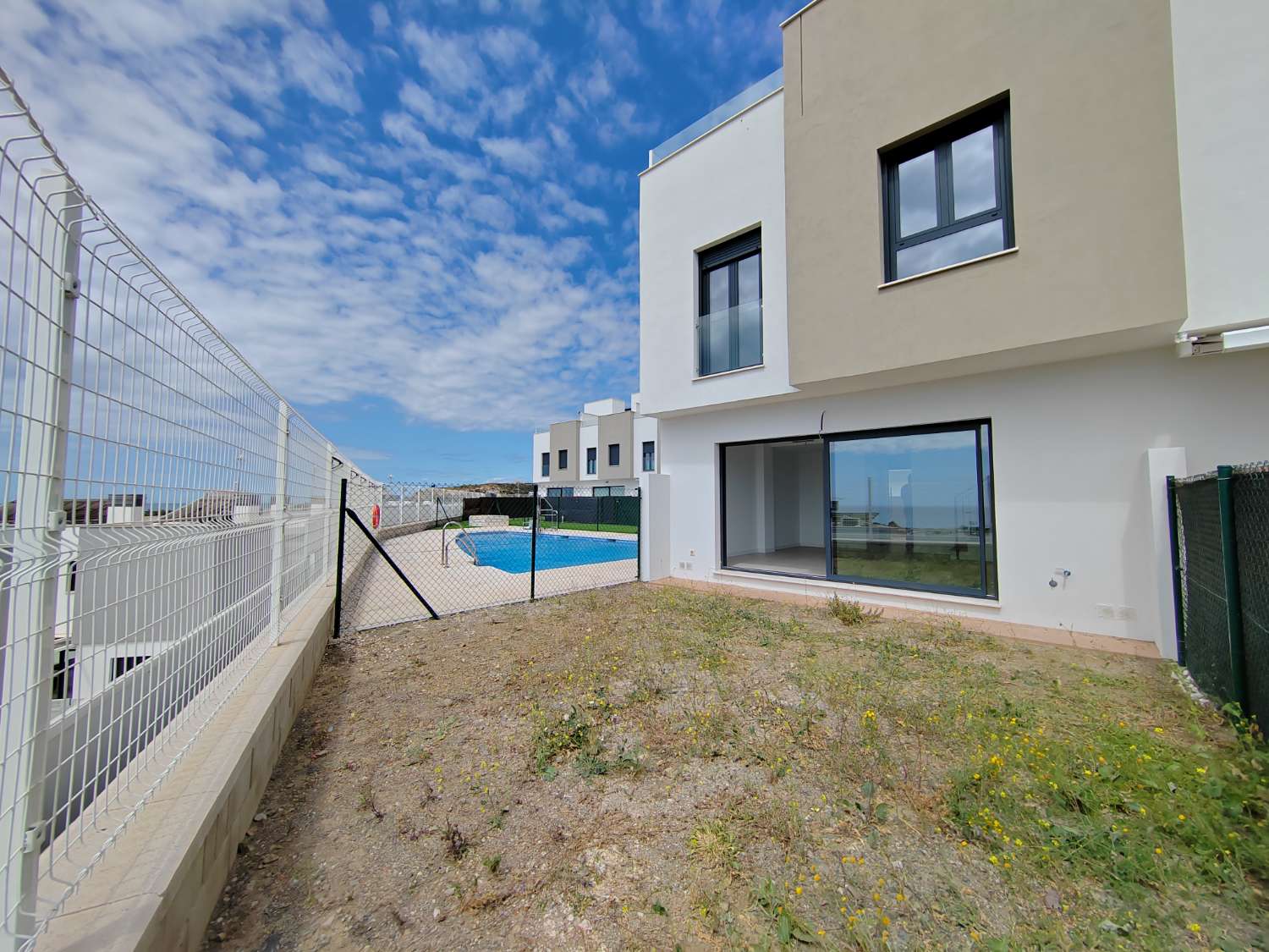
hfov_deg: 106.2
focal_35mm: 13
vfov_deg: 89.9
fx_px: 477
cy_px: 476
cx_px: 634
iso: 100
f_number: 2.2
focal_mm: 2.16
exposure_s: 1/1700
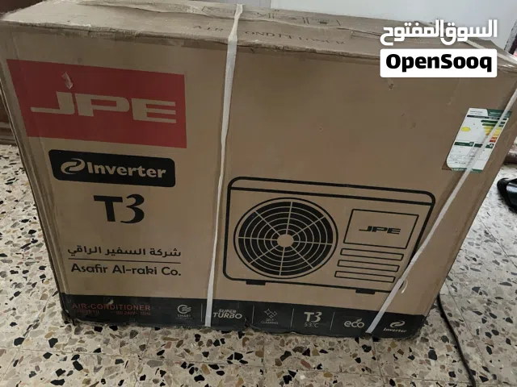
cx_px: 258
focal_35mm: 26
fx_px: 388
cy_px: 194
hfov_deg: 67.3
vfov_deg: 53.1
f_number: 1.5
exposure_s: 1/33
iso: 640
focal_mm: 5.7
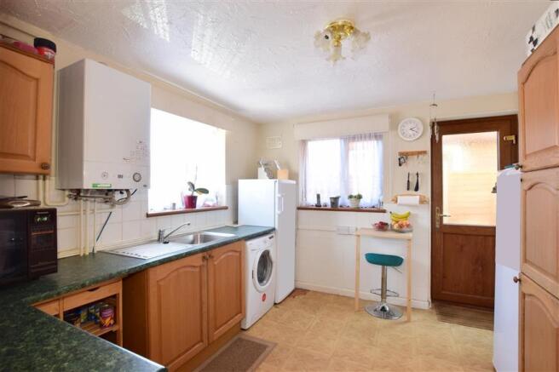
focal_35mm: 16
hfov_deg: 95.0
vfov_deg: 72.0
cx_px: 280
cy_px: 186
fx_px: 256
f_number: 13
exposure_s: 1/5
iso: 400
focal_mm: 11
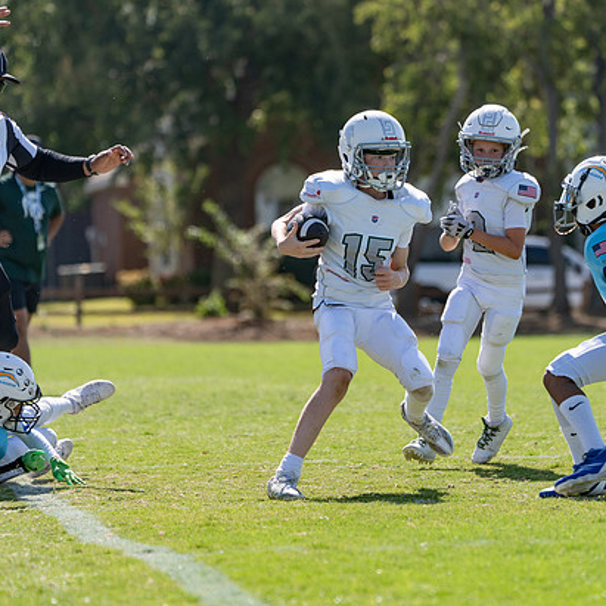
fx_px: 6774
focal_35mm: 342
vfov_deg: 5.1
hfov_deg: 5.1
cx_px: 368
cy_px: 302
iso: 200
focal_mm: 265
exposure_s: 1/1000
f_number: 5.6
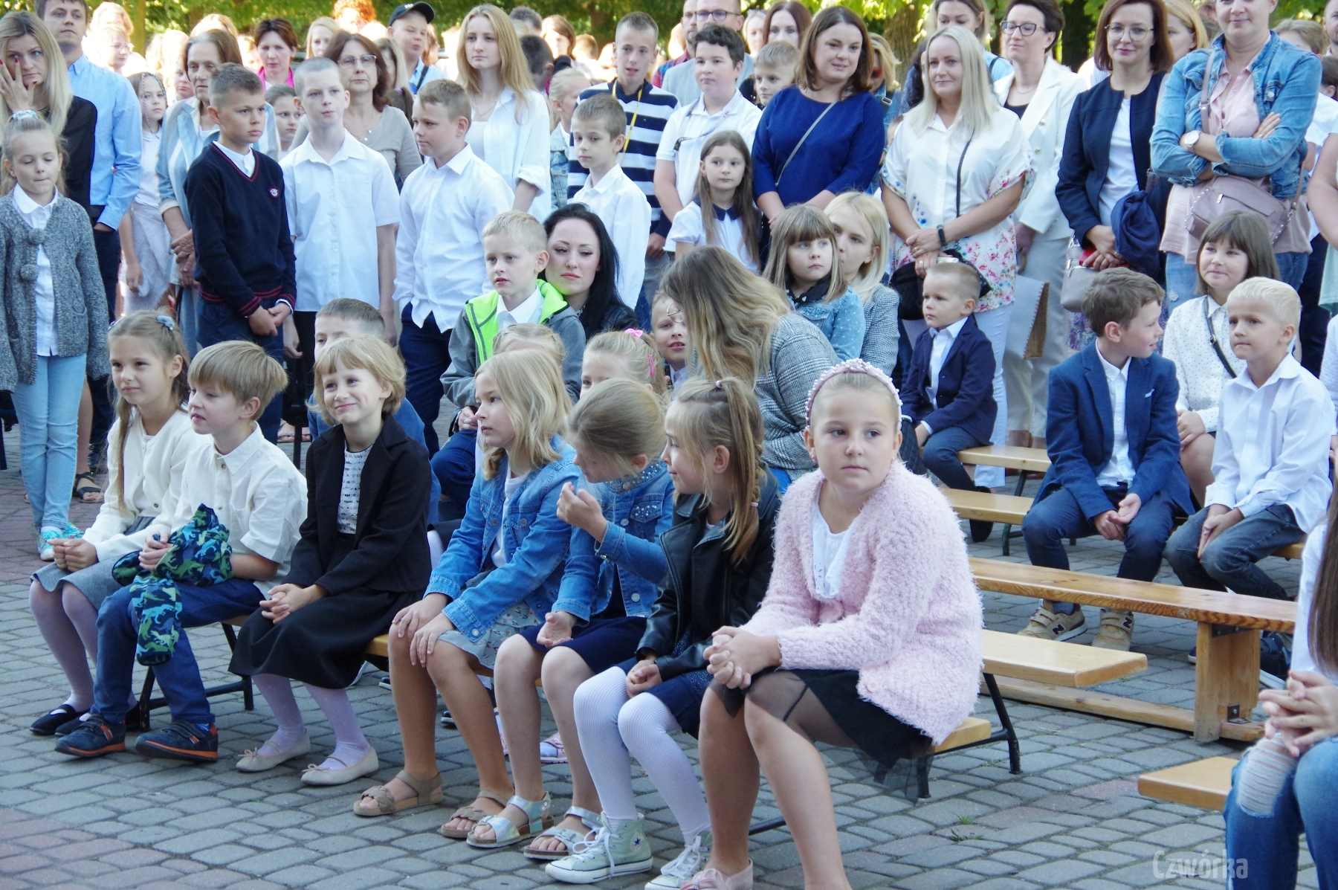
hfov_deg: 22.6
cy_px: 445
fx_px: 3342
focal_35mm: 90
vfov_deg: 15.2
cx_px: 669
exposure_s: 1/250
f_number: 7.1
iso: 1600
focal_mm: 60
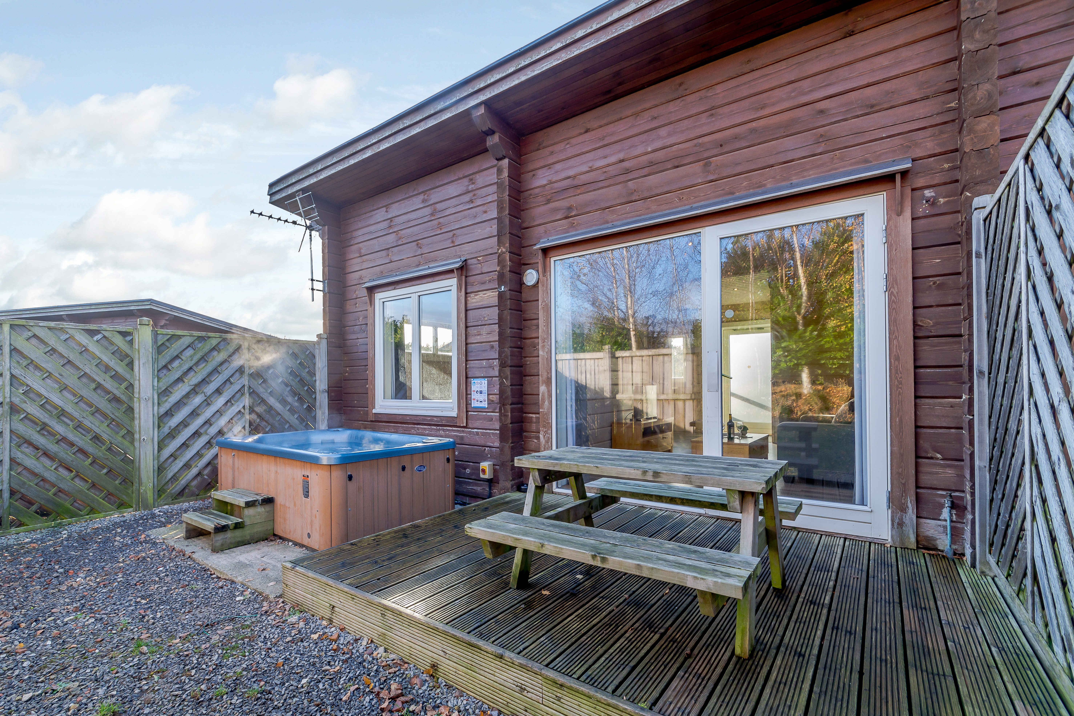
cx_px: 537
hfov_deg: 100.4
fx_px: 447
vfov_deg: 77.3
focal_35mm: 15
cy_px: 358
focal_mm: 10
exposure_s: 1/20
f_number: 7.1
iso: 100
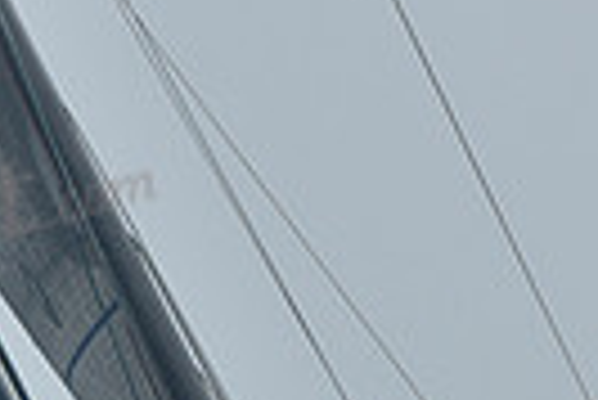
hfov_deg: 2.4
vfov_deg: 1.6
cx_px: 391
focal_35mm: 871
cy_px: 834
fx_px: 14484
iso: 320
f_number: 7.1
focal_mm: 200
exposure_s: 1/1000
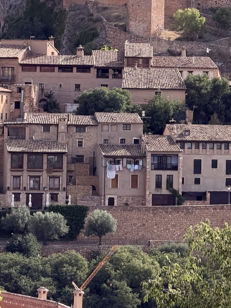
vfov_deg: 8.8
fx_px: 1993
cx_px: 235
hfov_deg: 6.6
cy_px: 101
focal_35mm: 224
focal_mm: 16.89
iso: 50
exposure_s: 1/494
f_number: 2.8
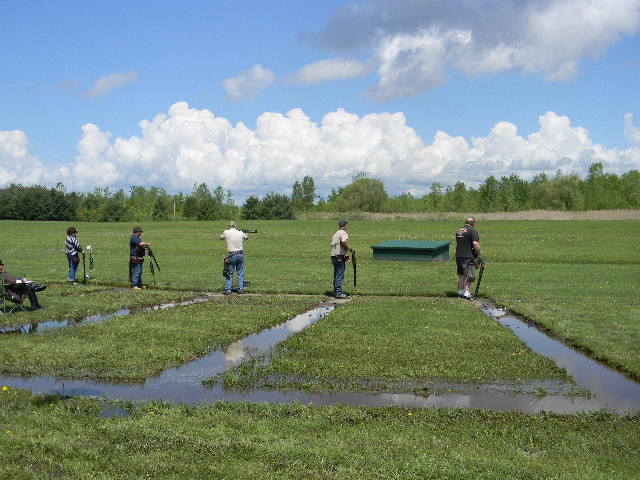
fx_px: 758
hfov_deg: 45.8
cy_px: 240
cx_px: 320
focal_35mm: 41
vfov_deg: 35.1
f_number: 7.6
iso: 80
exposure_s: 1/294
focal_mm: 7.3
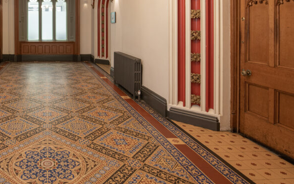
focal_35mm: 27
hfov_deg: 61.0
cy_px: 37
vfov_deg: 43.9
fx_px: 216
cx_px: 46
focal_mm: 15
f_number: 8
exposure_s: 1/1.25
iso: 400
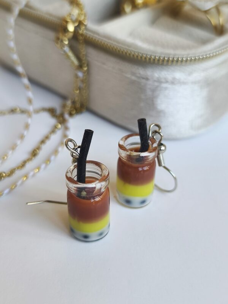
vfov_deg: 41.2
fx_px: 404
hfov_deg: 31.5
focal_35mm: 46
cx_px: 114
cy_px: 152
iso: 250
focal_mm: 6.18
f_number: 1.65
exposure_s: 1/100
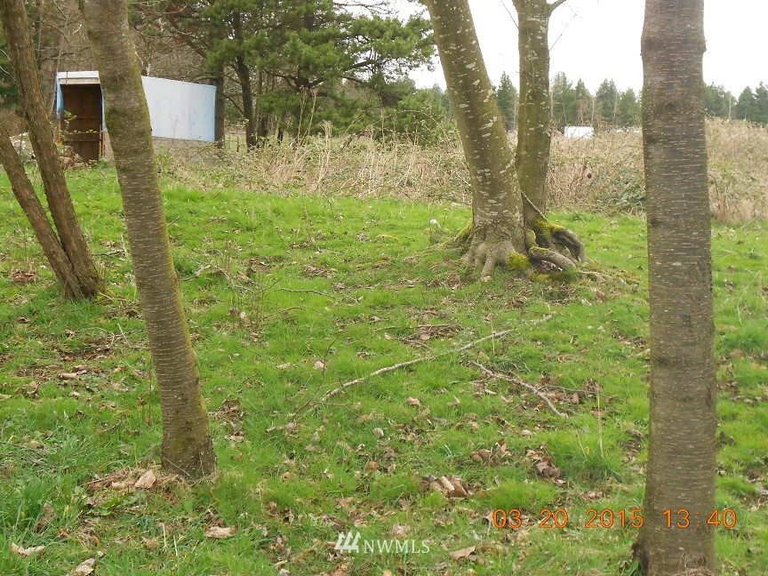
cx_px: 384
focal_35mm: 49
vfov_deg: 29.7
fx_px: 1087
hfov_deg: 38.9
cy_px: 288
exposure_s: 1/60
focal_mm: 8.8
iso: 250
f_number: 4.5
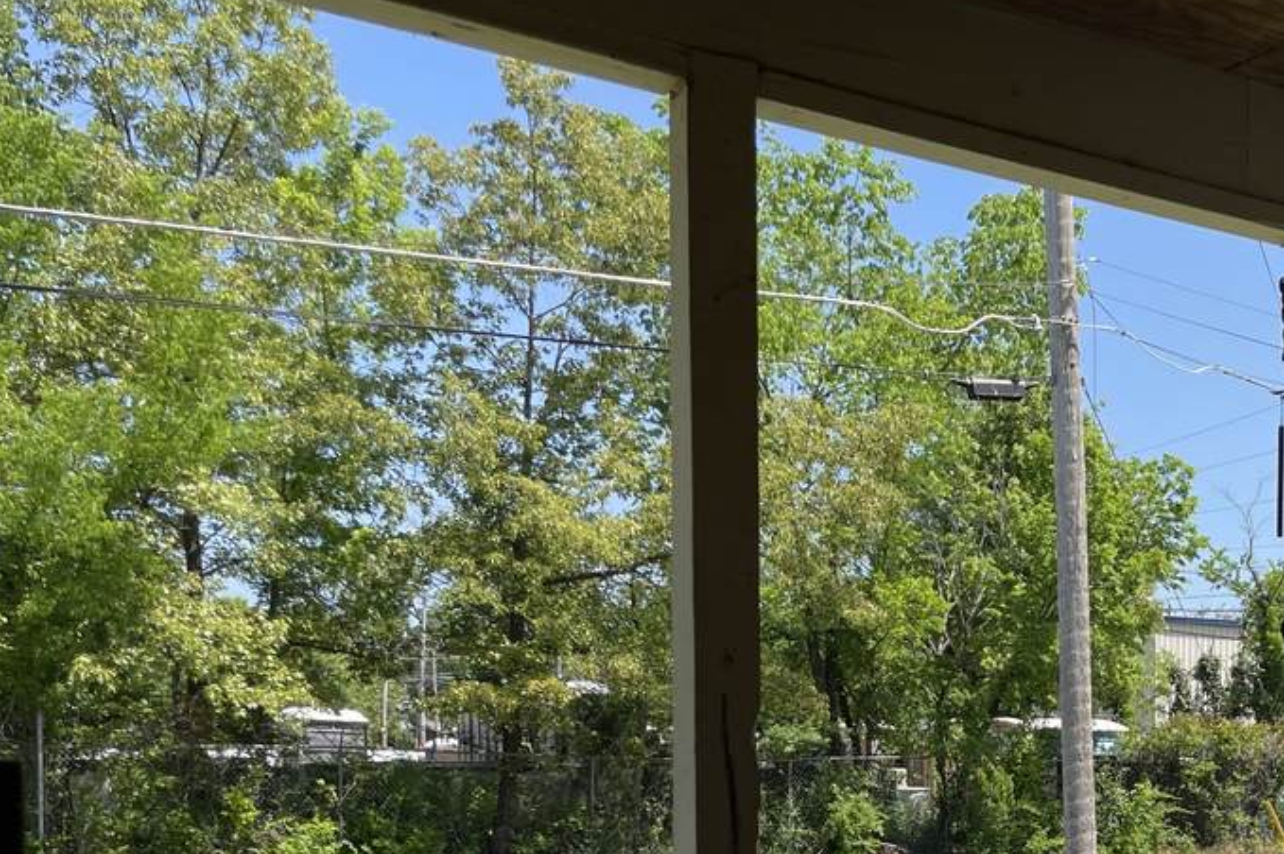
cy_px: 890
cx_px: 1193
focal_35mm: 51
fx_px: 1818
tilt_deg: -3.9
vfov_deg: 25.0
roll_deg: -0.5
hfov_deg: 36.1
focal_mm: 4.2
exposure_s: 1/1887
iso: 32
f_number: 1.6
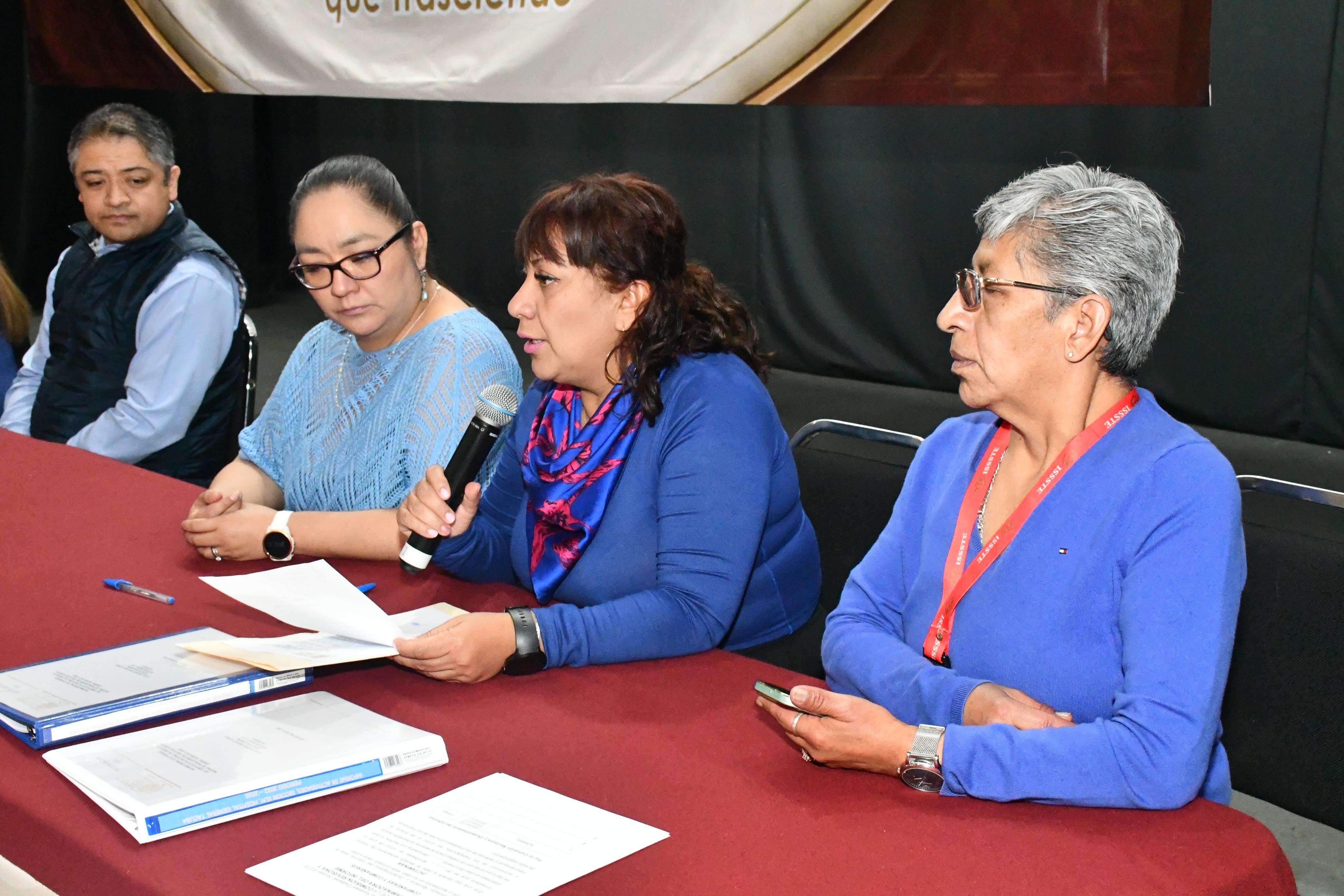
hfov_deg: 41.1
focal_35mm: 48
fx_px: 1792
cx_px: 672
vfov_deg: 28.1
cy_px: 448
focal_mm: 32
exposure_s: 1/100
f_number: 9
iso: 11400
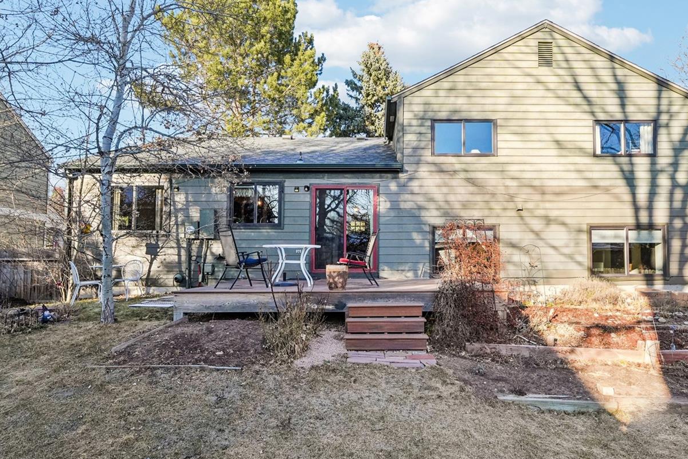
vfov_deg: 61.6
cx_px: 385
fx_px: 382
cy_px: 195
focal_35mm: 20
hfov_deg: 83.6
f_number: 8
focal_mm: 10
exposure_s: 1/320
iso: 800
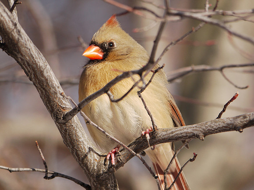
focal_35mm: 600
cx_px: 127
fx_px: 4403
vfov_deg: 2.5
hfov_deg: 3.3
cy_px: 95
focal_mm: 300
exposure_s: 1/400
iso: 200
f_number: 8
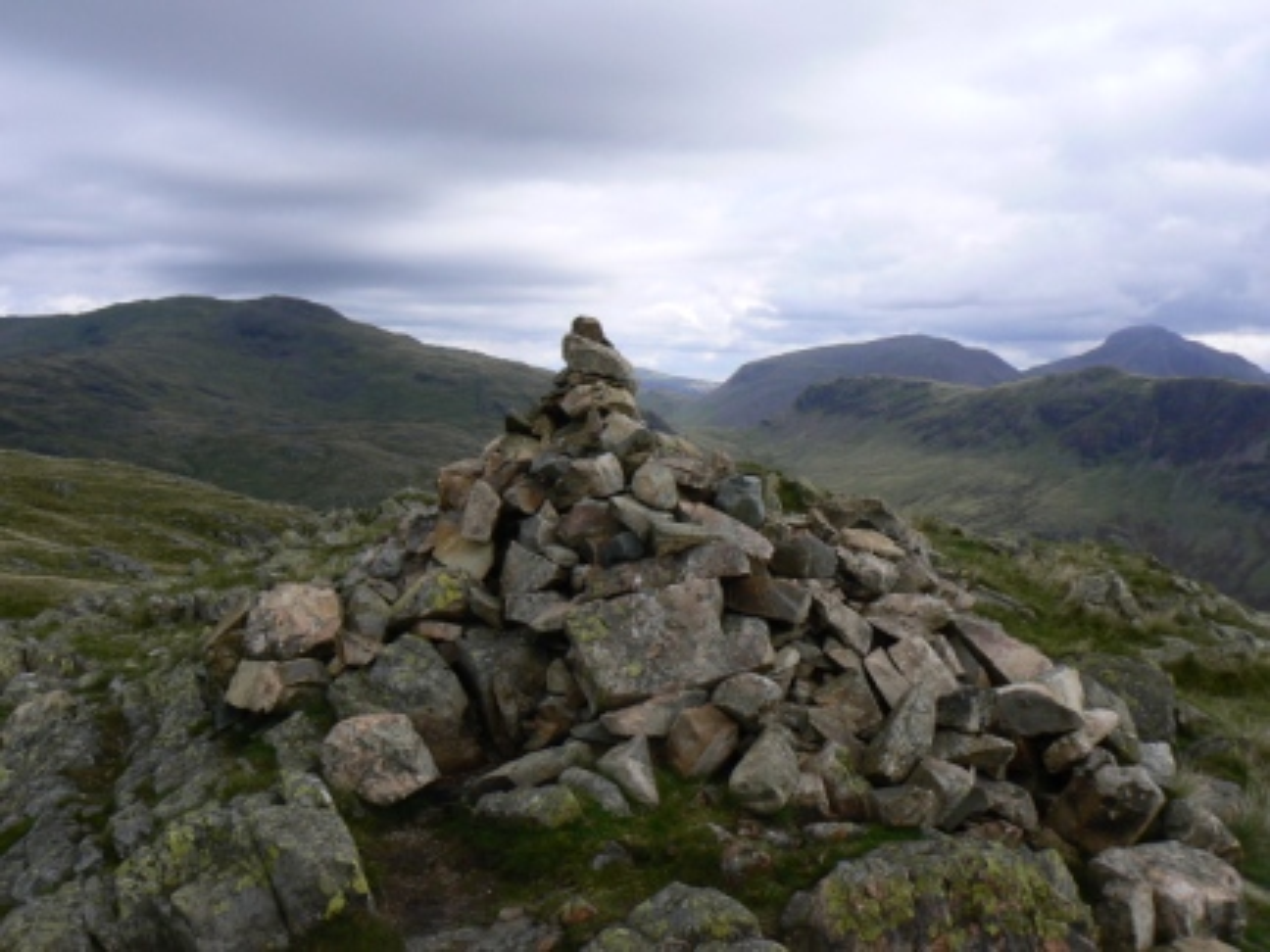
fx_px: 1321
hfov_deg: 51.4
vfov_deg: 39.7
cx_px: 635
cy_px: 476
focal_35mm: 36
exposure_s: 1/400
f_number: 5.6
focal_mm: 6
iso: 80
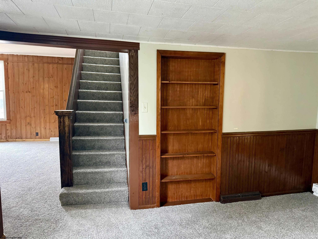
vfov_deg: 56.8
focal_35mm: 24
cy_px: 120
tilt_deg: -5.6
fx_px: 220
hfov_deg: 71.6
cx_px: 159
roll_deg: -0.5
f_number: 1.78
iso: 1000
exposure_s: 1/40
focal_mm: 6.76
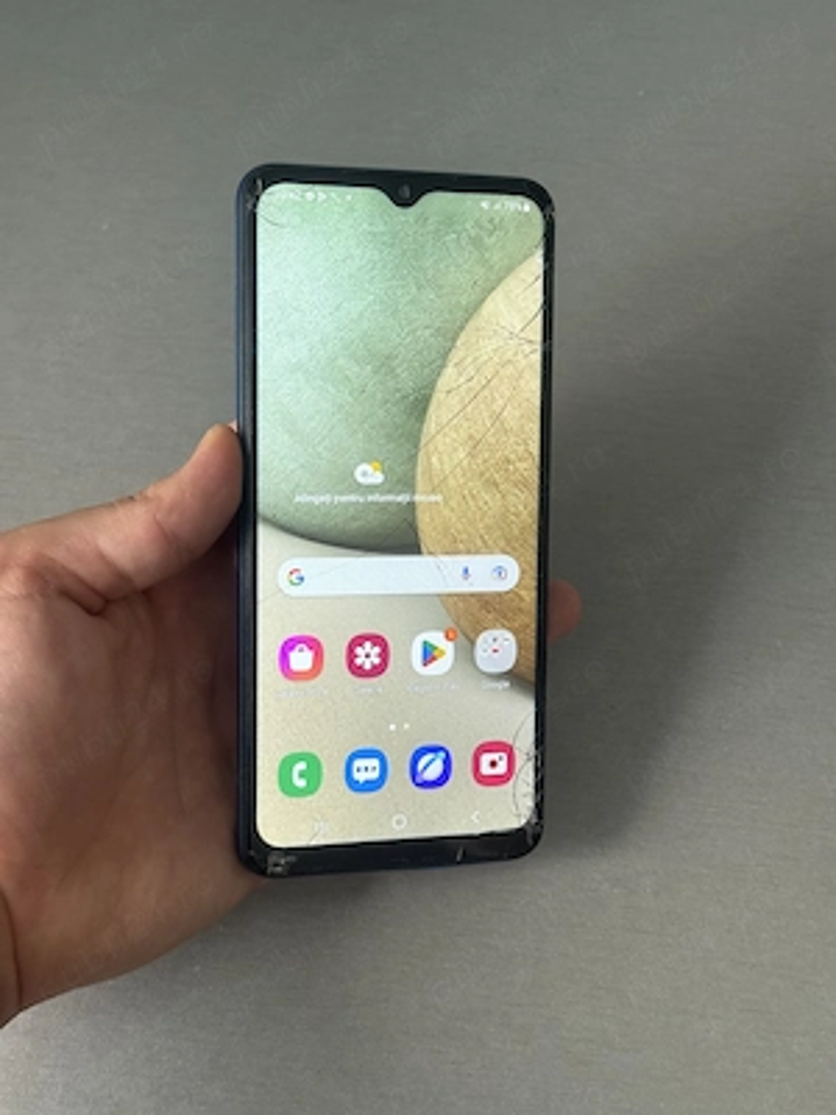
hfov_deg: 30.3
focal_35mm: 48
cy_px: 558
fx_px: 1546
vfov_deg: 39.7
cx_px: 418
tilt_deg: -68.2
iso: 125
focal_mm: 6.76
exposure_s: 1/60
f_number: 1.78
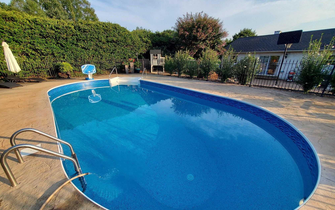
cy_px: 113
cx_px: 166
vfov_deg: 78.5
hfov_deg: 105.3
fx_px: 128
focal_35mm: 14
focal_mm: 1.8
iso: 50
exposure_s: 1/449
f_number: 2.2
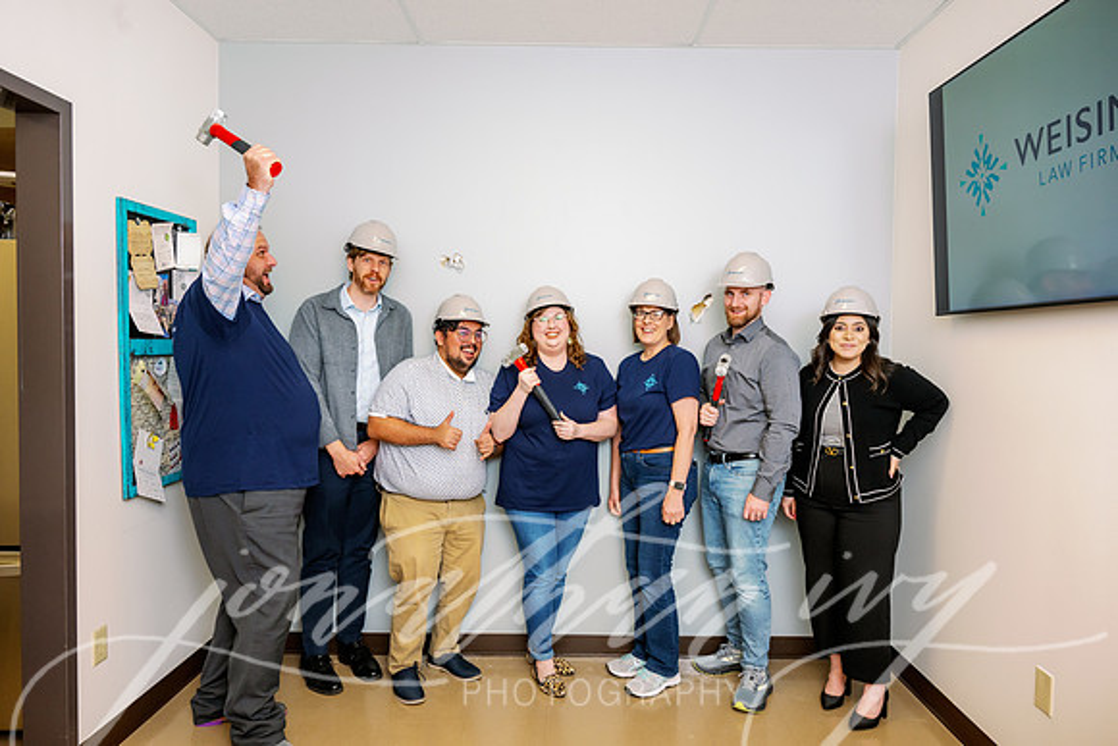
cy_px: 373
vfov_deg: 53.2
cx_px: 559
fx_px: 745
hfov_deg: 73.7
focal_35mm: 24
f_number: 5.6
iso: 800
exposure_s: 1/200
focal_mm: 24
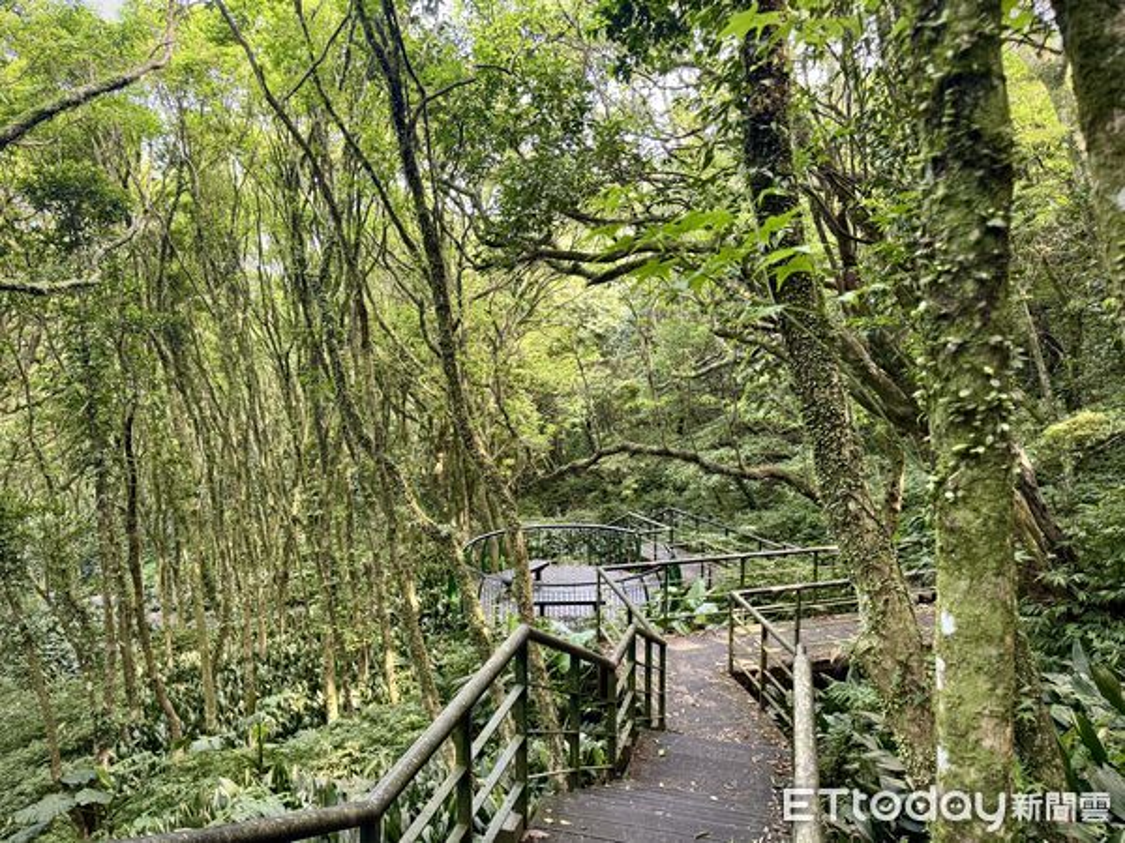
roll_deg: -0.7
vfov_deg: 56.8
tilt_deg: -6.9
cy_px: 422
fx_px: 780
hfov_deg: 71.6
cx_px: 562
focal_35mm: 24
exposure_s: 1/107
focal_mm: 6.76
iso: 200
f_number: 1.78
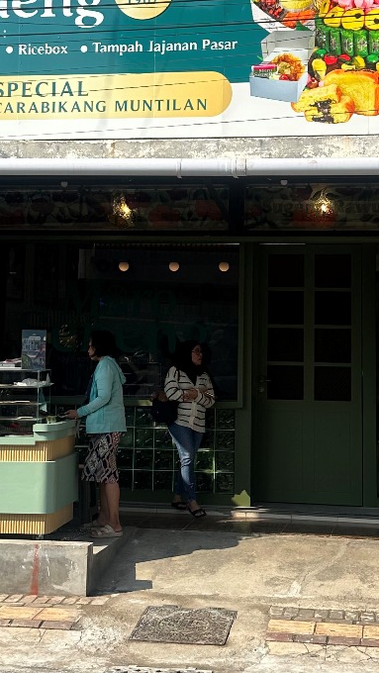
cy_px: 227
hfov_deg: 19.4
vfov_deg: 33.5
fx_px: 1107
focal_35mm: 62
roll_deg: -2.0
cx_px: 220
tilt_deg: +6.3
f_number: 1.78
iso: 80
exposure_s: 1/3861
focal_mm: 6.86
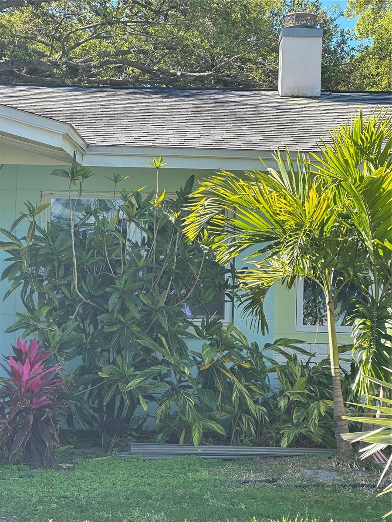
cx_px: 196
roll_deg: -1.9
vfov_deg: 25.3
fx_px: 1163
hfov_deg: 19.1
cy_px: 261
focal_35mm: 77
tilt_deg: +1.5
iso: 32
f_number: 2.8
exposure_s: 1/164
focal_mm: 9
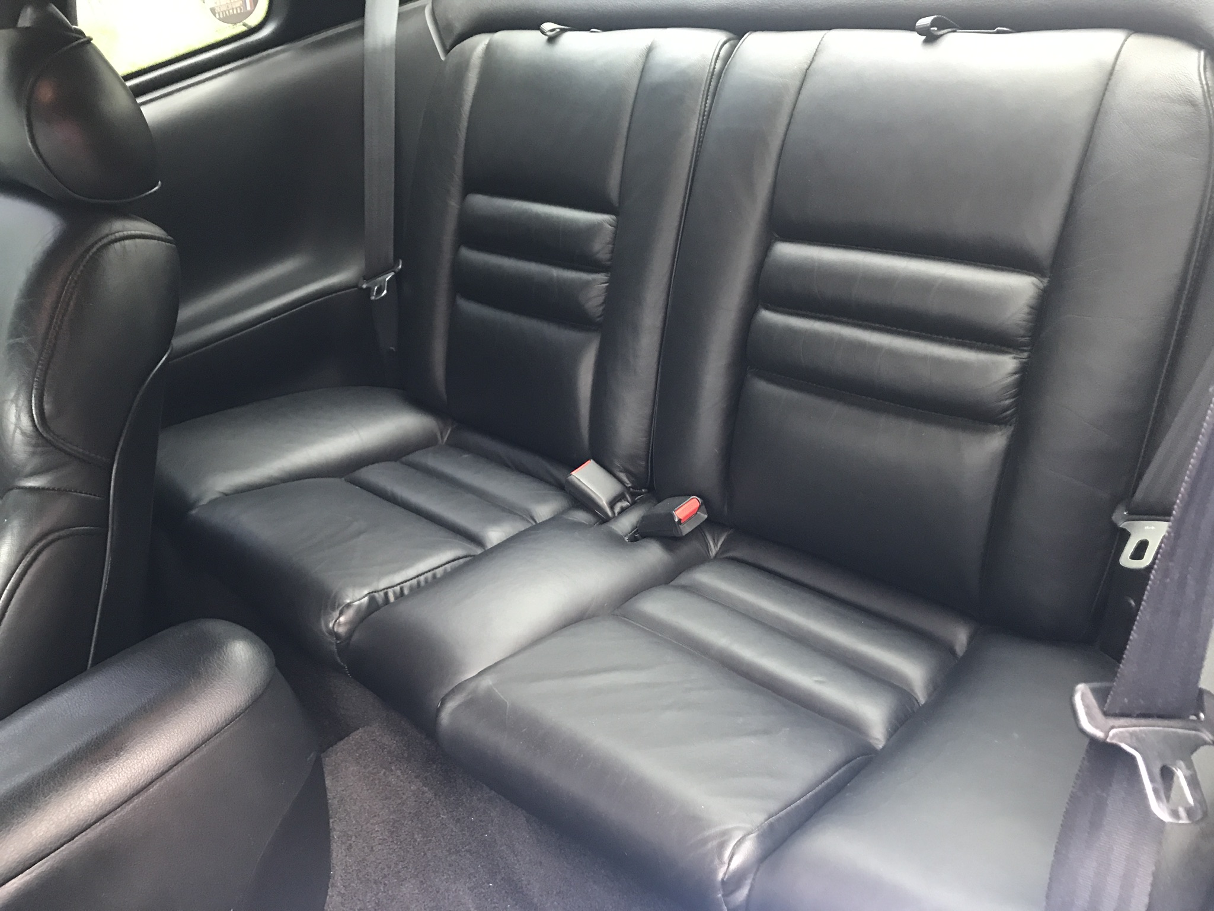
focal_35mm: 28
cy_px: 456
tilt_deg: -32.6
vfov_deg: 49.7
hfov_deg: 63.4
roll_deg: +9.8
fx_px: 982
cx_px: 607
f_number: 1.8
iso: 64
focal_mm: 3.99
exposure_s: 1/15
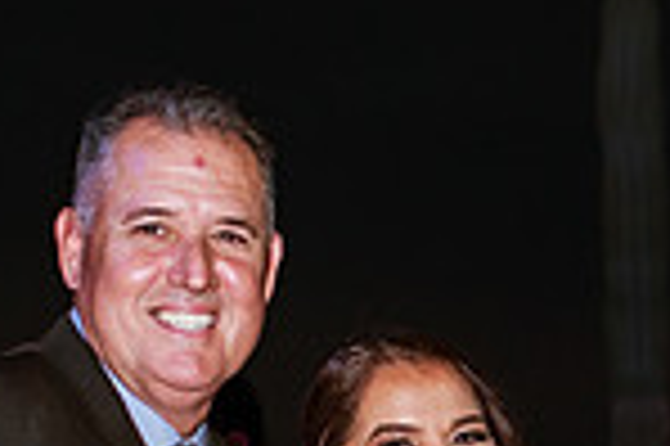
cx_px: 841
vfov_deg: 9.7
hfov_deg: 14.5
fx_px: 2528
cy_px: 698
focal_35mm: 136
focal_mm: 35
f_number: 2.2
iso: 2000
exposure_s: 1/100
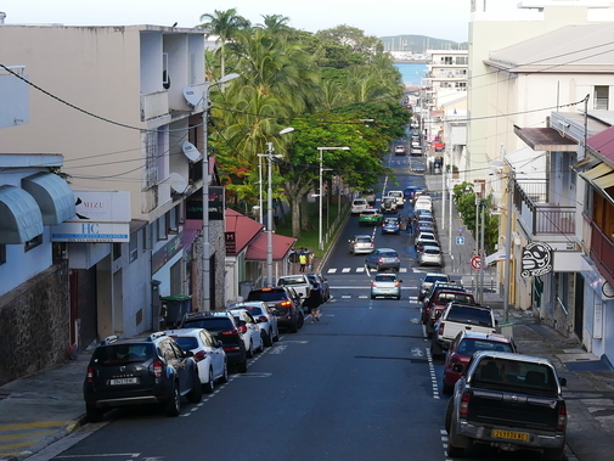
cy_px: 358
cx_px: 309
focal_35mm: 95
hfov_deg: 20.6
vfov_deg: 15.5
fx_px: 1685
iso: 200
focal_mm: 20
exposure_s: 1/500
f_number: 4
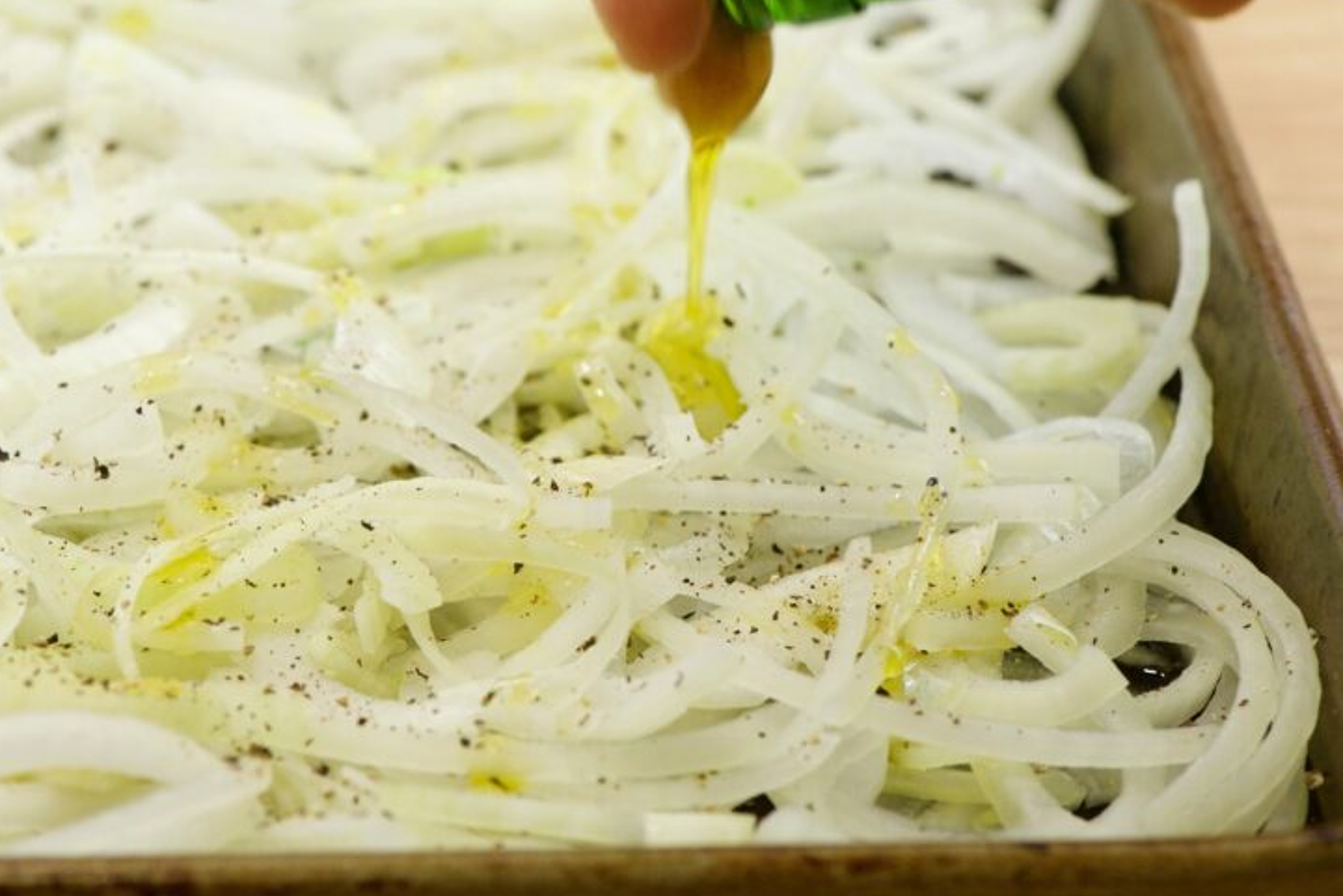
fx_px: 5559
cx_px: 568
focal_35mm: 149
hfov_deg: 13.8
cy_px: 435
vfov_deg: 9.2
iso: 1600
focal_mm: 105
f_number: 8
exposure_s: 1/25
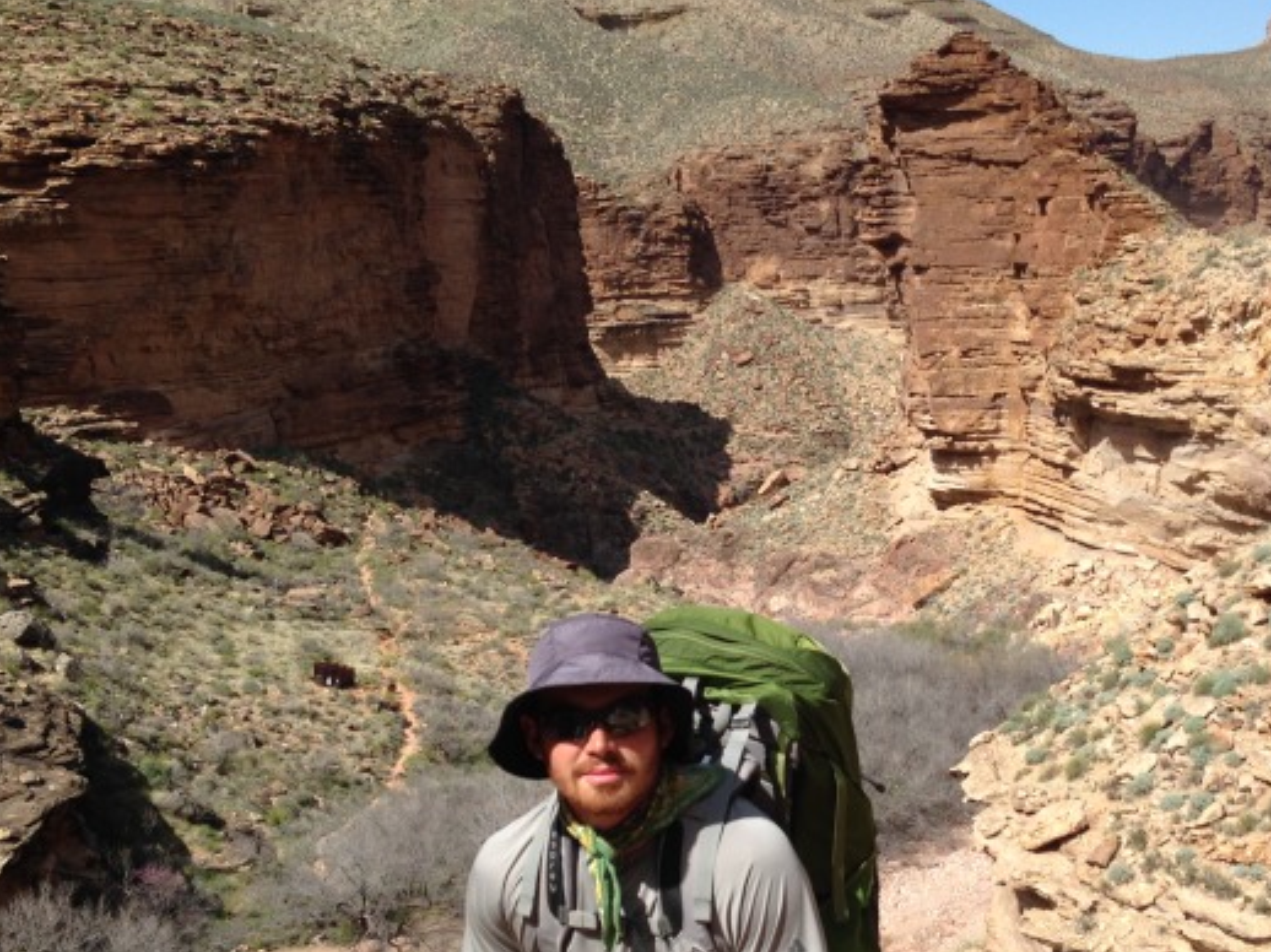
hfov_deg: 37.2
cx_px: 812
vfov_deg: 28.3
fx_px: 1872
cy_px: 643
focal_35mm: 51
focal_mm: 4.12
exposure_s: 1/1748
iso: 50
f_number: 2.4
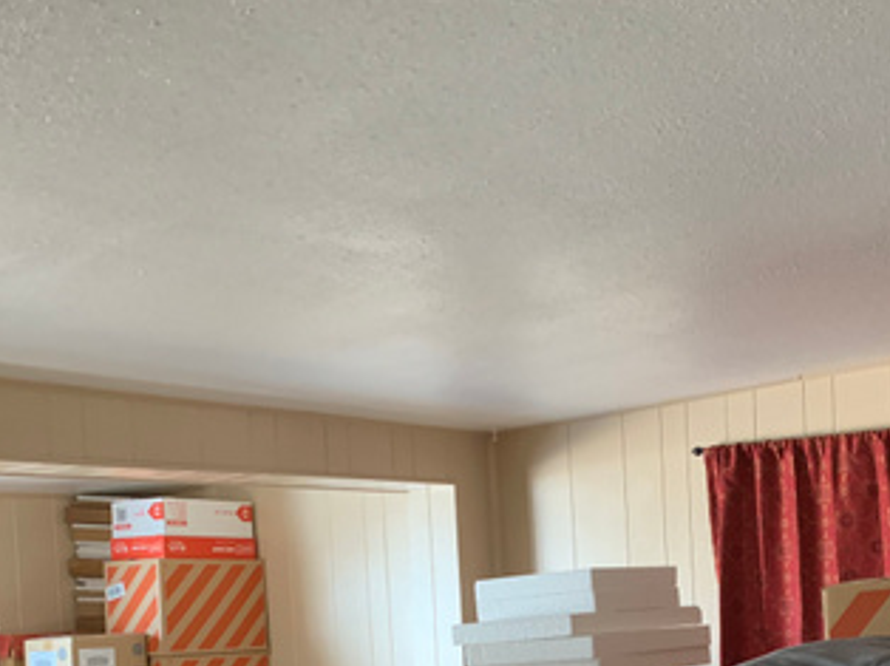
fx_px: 1362
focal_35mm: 53
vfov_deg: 26.4
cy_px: 629
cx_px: 692
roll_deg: +2.1
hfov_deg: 35.2
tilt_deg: -1.0
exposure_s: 1/56
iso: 400
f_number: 1.8
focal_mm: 4.25
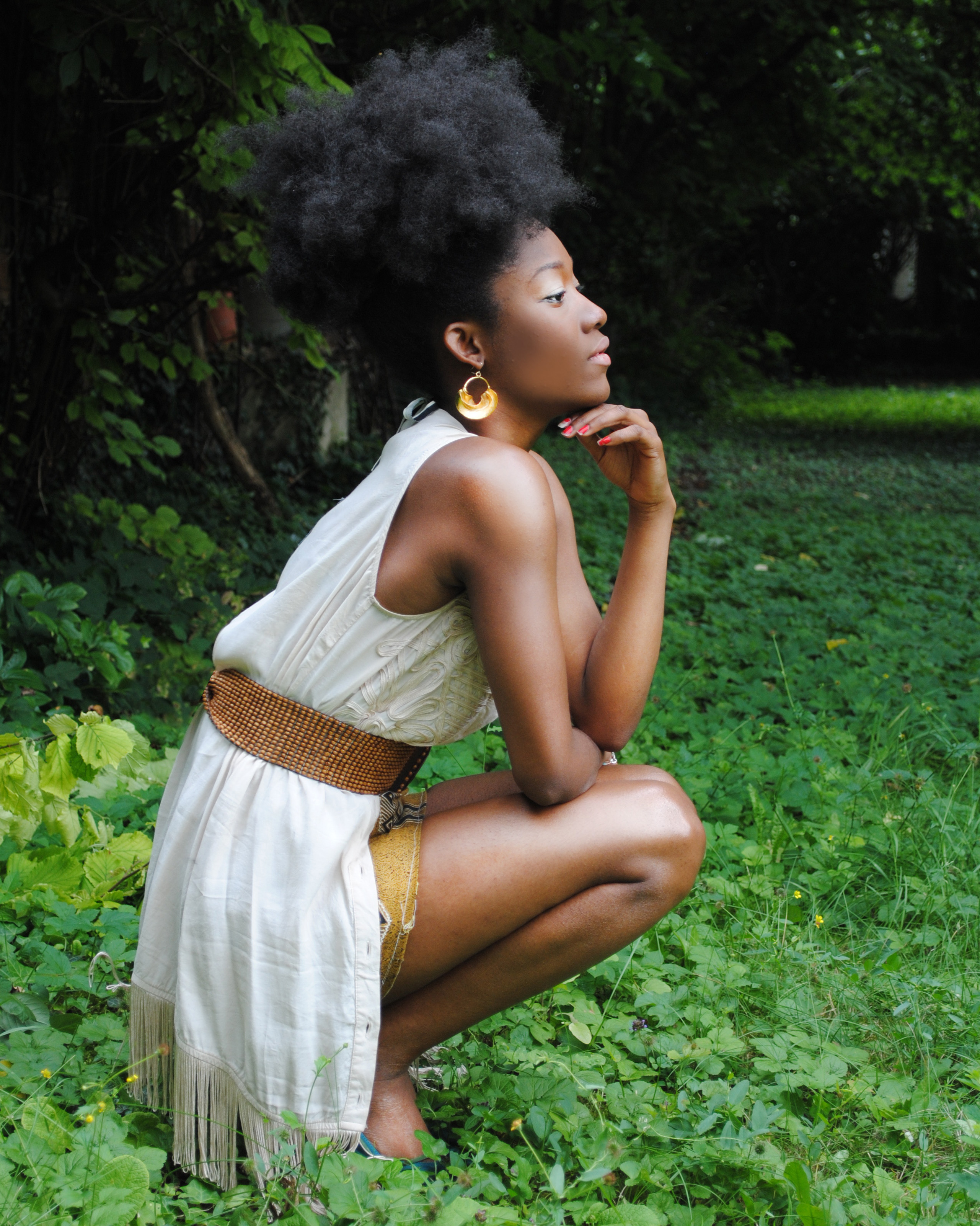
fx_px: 2720
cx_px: 484
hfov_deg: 20.4
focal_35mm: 75
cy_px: 696
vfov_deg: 25.4
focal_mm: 44
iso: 200
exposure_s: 1/40
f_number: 5.3
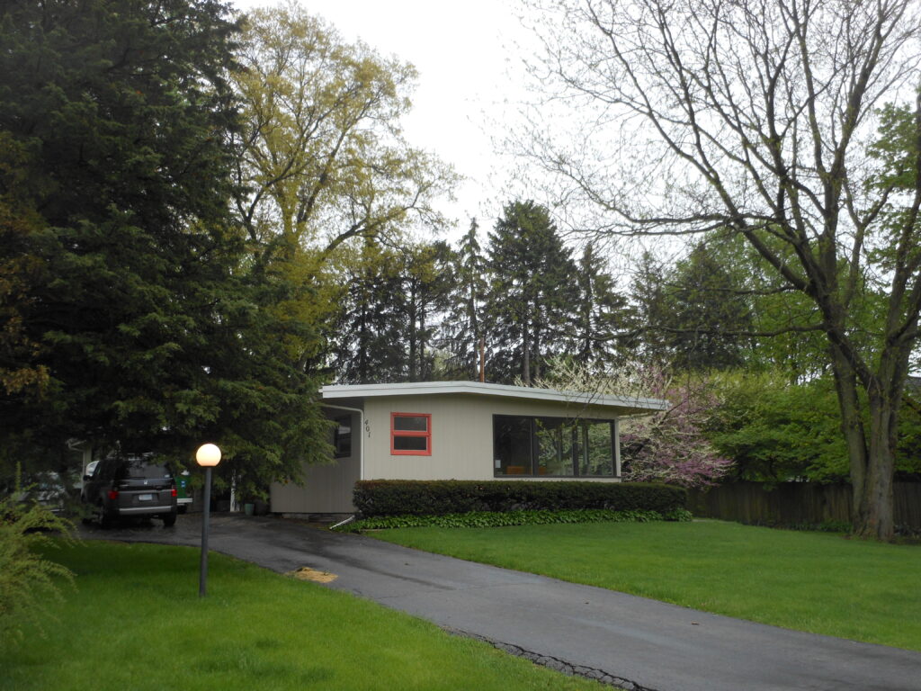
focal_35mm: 33
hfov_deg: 55.4
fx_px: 878
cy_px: 346
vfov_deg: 42.9
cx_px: 460
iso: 80
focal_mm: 5.9
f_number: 4
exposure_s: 1/60
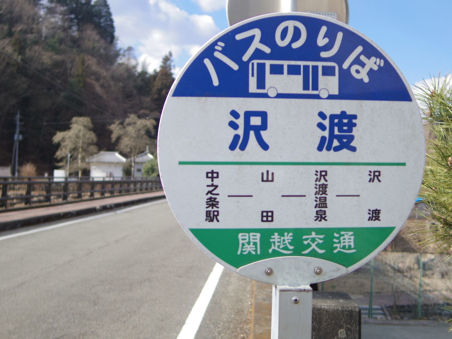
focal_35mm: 47
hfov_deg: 40.4
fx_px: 614
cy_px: 170
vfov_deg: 30.9
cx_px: 226
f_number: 1.9
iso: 125
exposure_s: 1/2000
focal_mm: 8.5
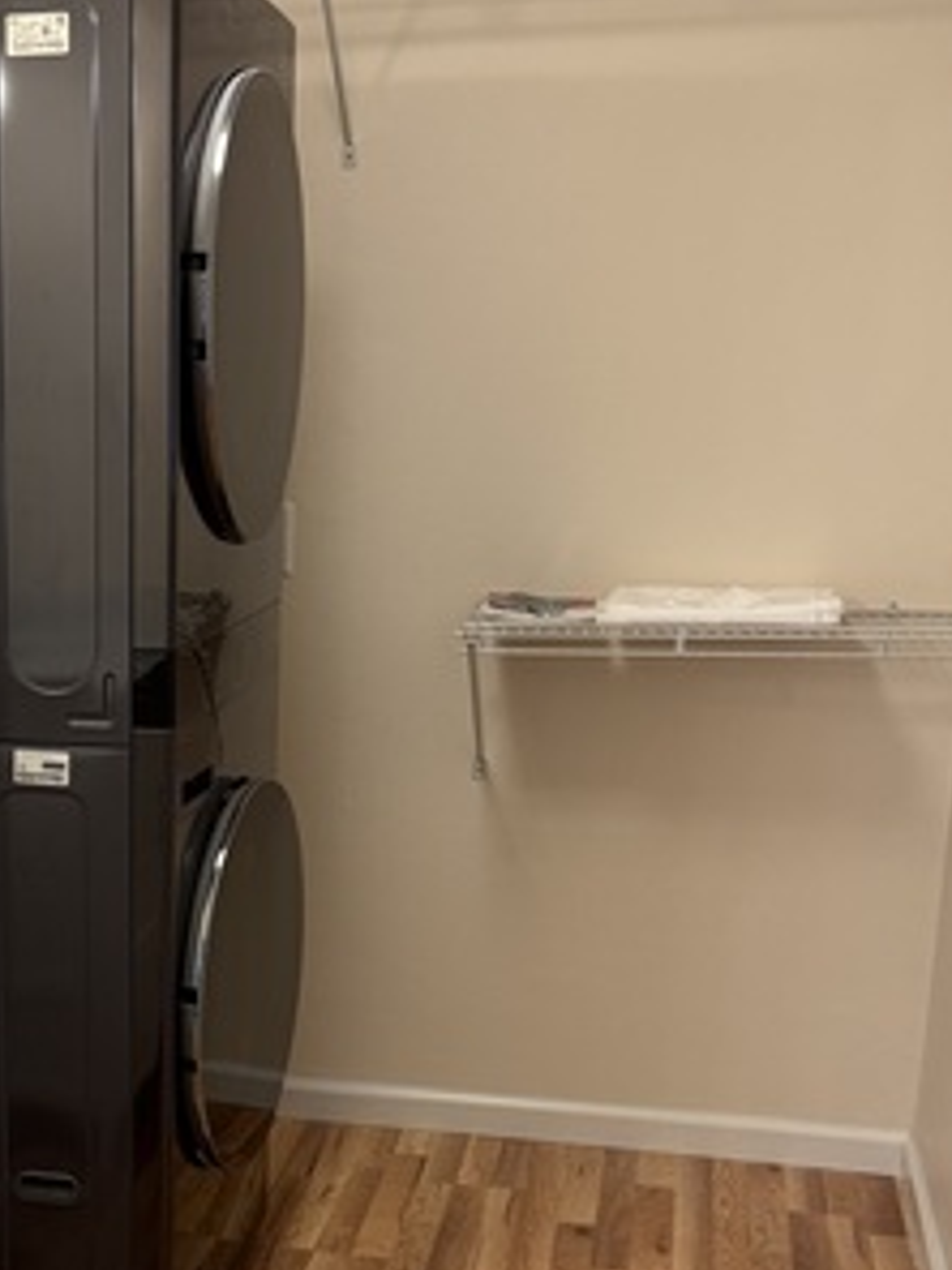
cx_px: 99
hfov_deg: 26.2
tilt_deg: -17.6
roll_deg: +0.8
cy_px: 1015
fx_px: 1980
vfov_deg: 34.5
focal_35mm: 54
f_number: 1.78
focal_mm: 6.76
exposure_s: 1/120
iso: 125
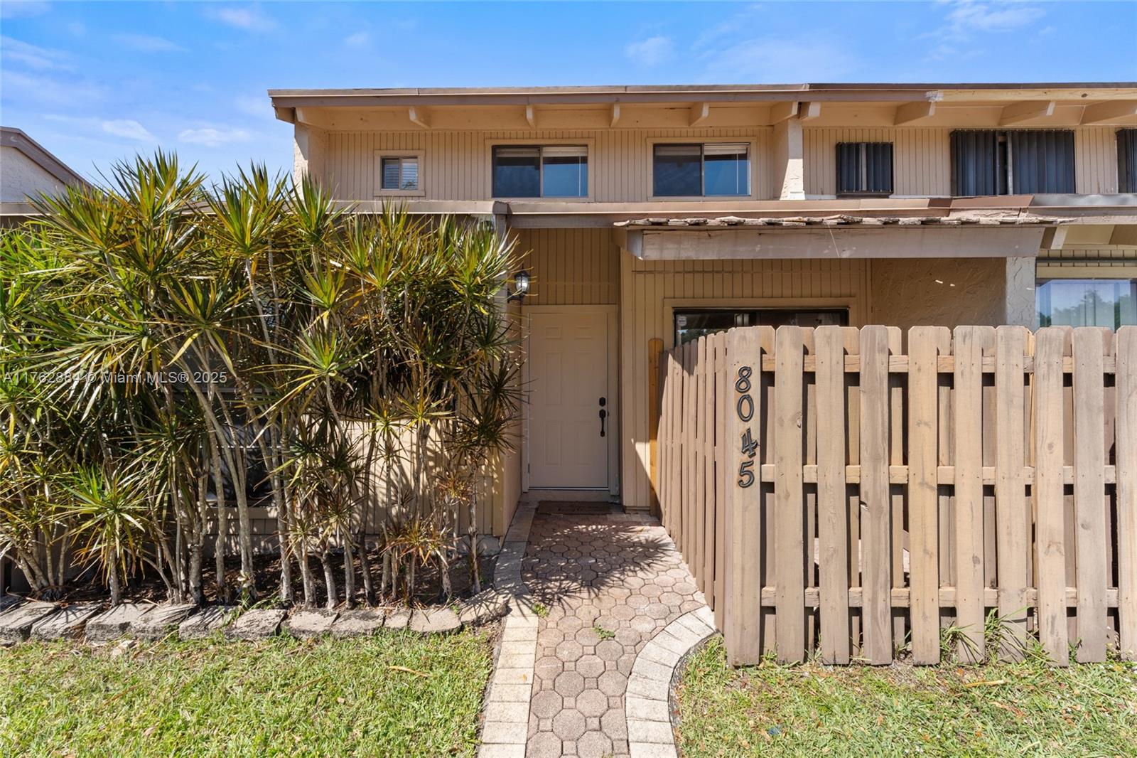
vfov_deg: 81.2
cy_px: 379
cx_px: 568
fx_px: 442
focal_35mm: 14
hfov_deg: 104.3
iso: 100
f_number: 9
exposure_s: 1/160
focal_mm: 14
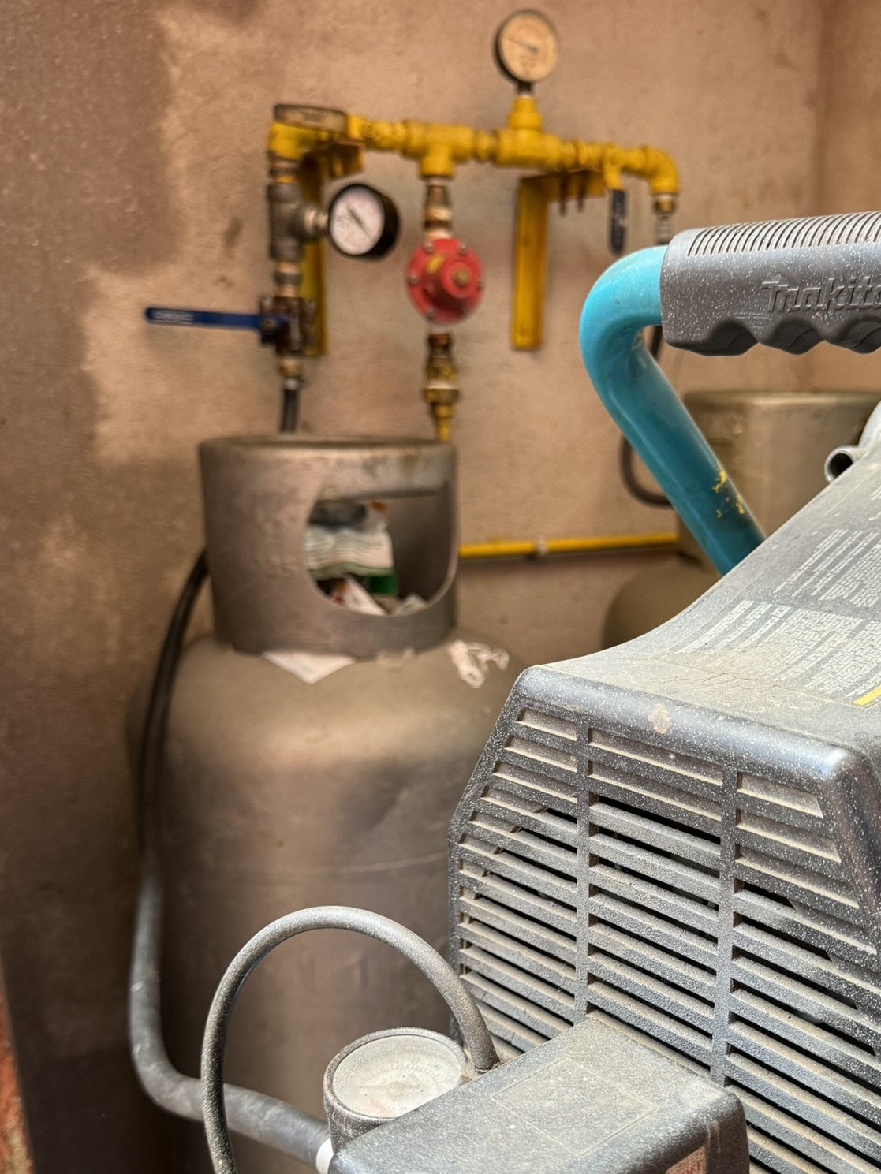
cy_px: 762
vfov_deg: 54.5
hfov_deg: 42.5
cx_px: 570
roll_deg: -0.2
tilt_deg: -20.6
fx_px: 1120
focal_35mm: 33
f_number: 1.78
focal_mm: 6.76
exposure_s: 1/121
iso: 200
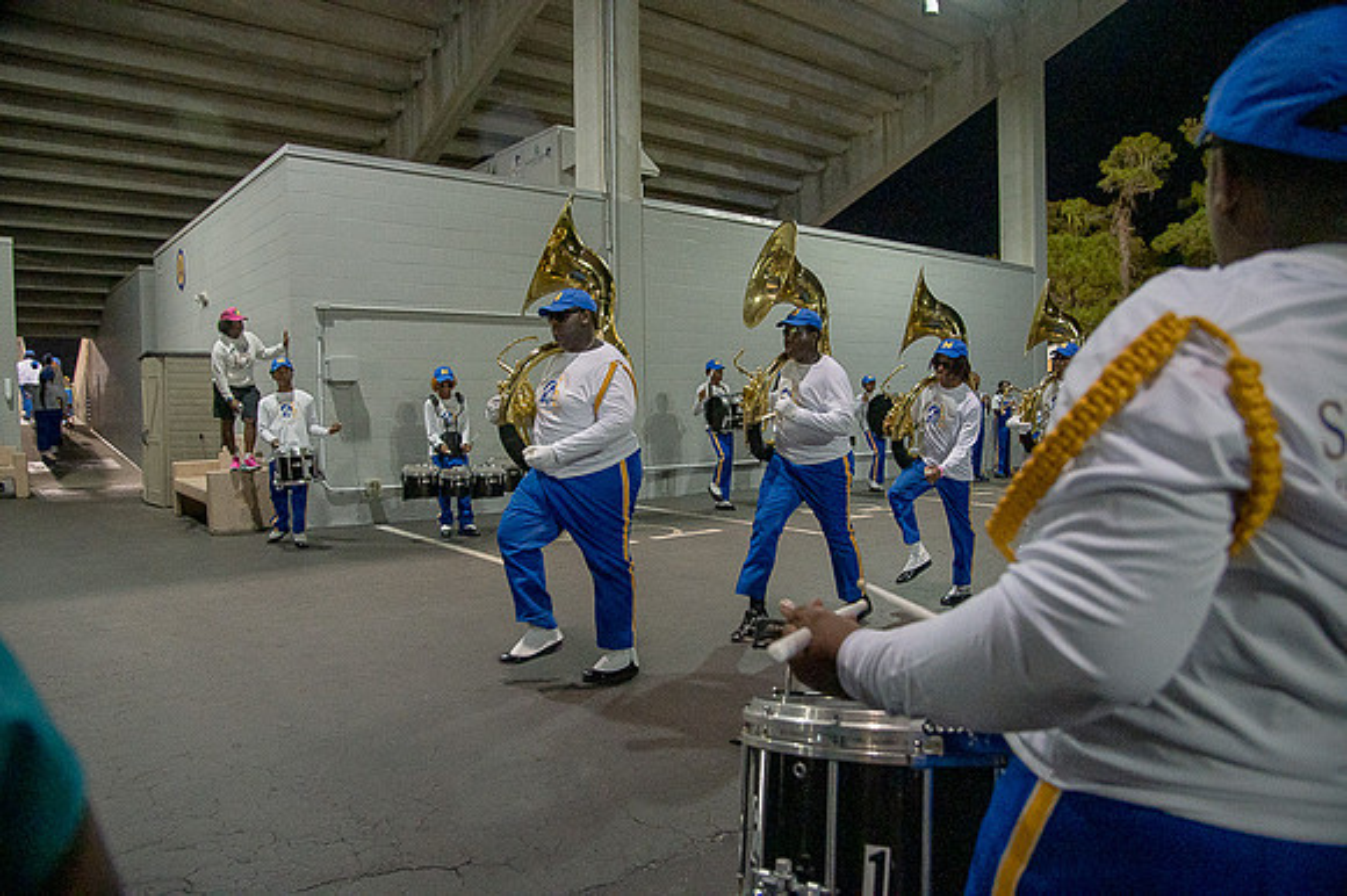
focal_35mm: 24
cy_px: 448
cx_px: 674
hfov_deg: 73.8
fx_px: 897
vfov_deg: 53.1
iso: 4000
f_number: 4
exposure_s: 1/200
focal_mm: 24
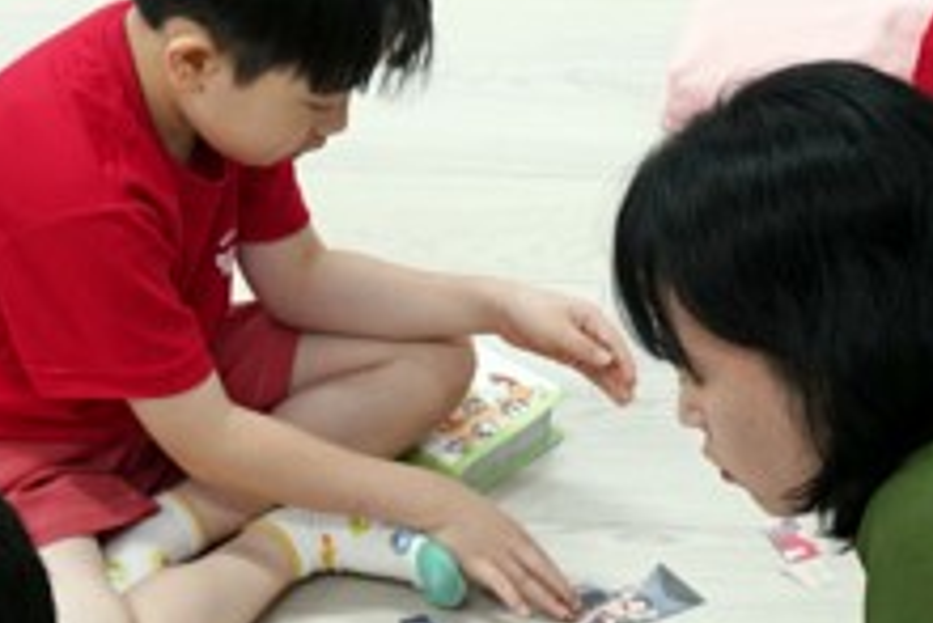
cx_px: 471
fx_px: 3708
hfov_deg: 14.3
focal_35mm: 143
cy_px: 449
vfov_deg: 9.6
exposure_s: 1/160
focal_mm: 35
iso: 1600
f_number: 4
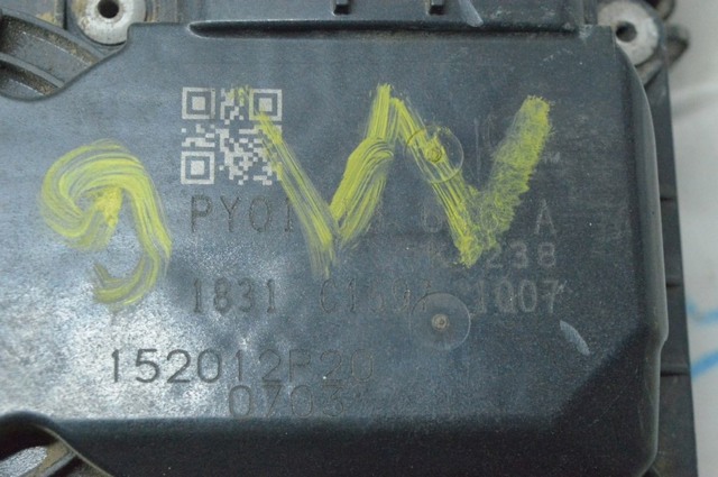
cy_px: 238
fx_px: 1643
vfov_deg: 16.5
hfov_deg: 24.6
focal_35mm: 82
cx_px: 359
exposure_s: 1/80
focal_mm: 55
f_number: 16
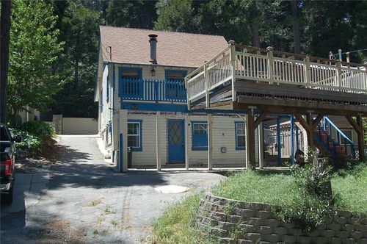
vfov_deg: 38.3
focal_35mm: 34
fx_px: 351
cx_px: 184
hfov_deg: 55.2
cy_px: 122
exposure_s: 1/200
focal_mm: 23
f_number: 7.1
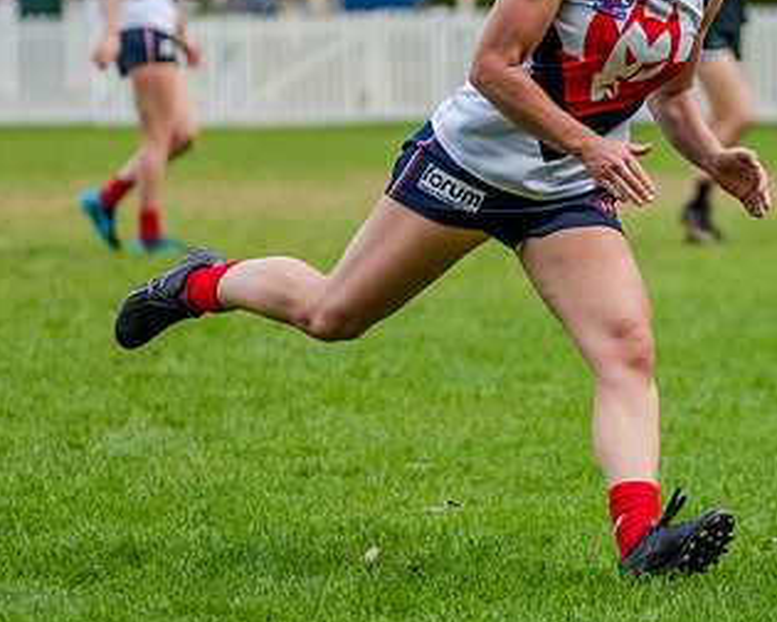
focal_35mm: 369
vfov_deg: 4.2
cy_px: 343
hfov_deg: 5.2
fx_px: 8486
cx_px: 576
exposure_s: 1/2000
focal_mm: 180
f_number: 4
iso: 900
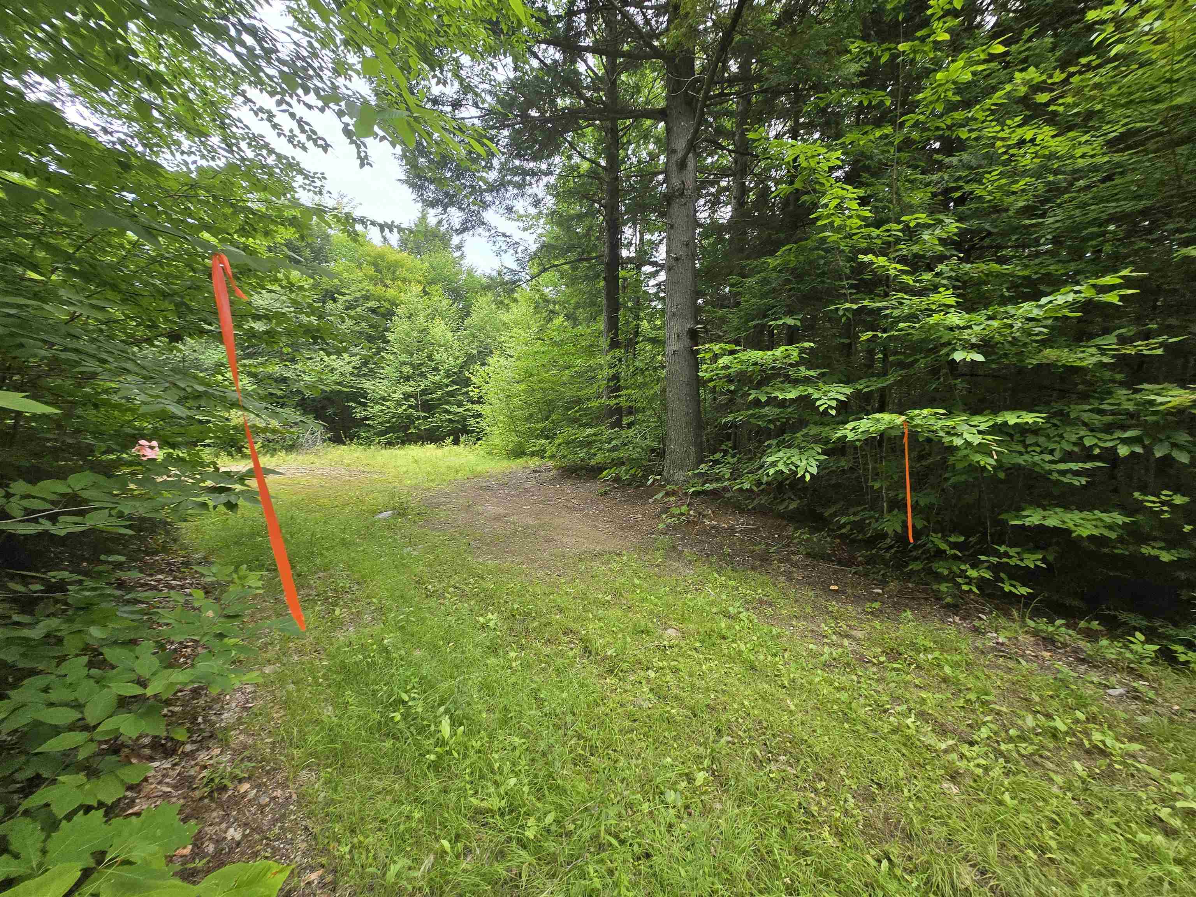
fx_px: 449
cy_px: 448
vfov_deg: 89.9
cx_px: 598
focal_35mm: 13
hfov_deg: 106.2
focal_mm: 1.7
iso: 25
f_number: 2.2
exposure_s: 1/145
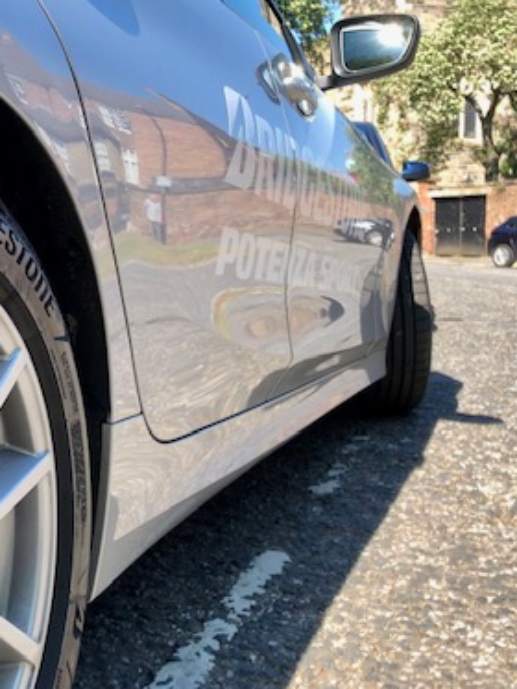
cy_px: 283
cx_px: 33
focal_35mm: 48
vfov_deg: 39.5
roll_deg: -0.7
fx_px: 955
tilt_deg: -1.7
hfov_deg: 28.8
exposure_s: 1/480
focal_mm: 3.99
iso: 20
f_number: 1.8
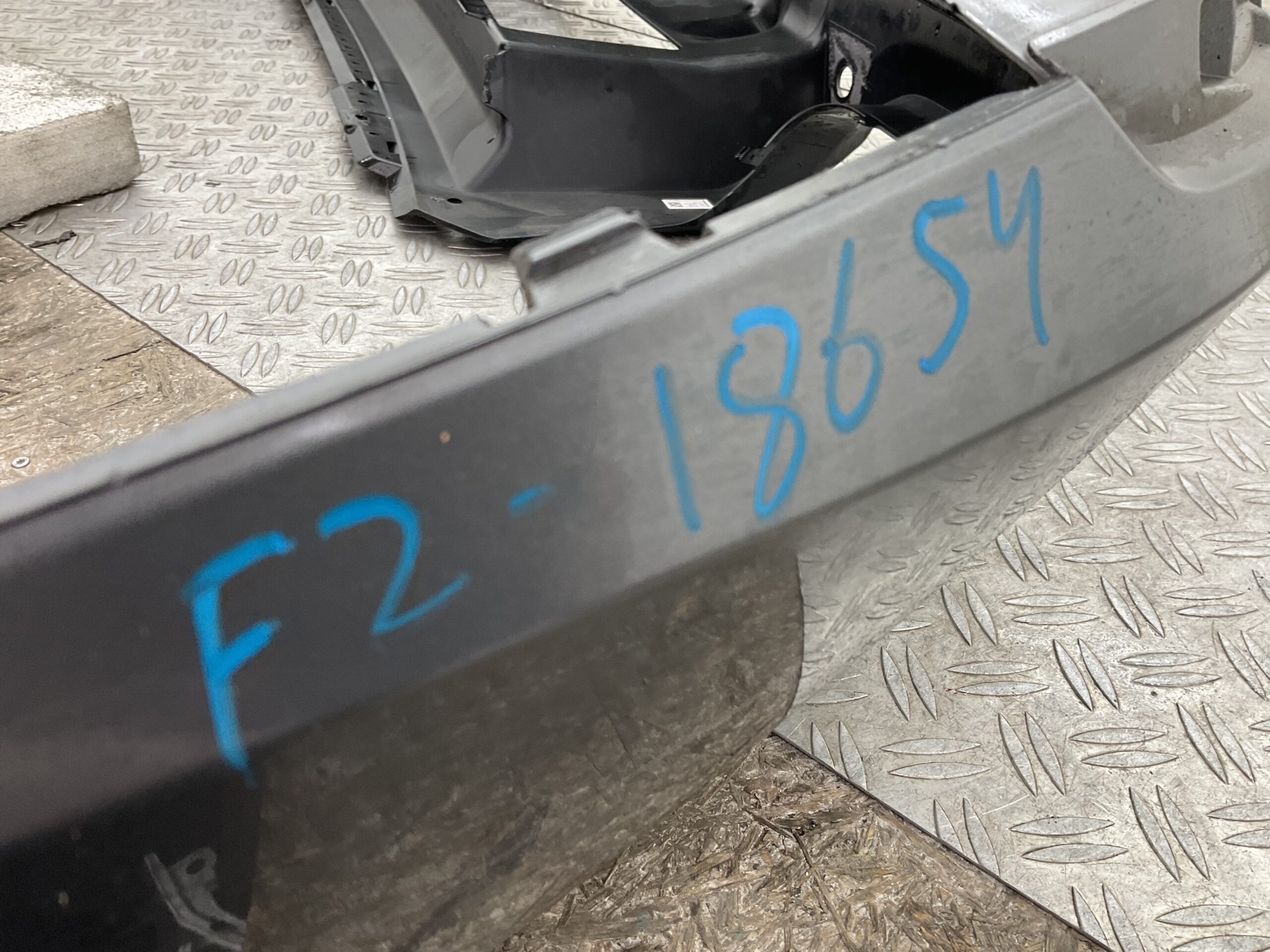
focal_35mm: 29
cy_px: 476
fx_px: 1064
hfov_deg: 61.7
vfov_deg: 48.2
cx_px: 635
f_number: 1.8
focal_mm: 3
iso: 50
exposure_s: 1/60
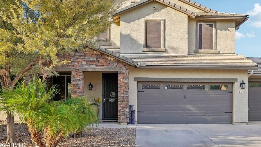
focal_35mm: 37
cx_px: 141
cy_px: 55
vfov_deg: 31.9
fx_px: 256
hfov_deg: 53.9
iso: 400
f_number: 8
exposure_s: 1/320
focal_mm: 31
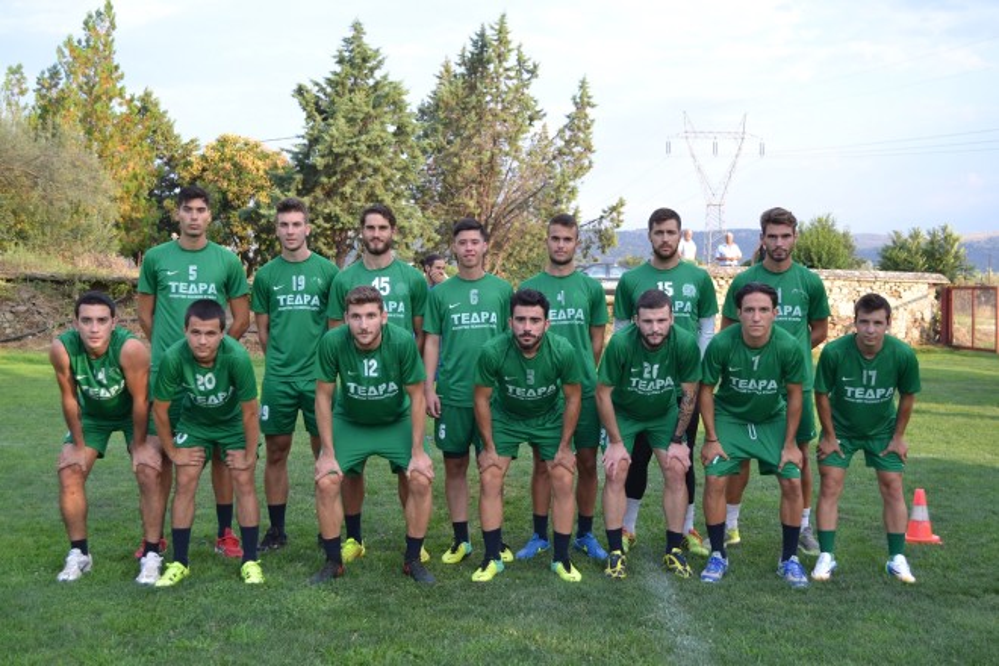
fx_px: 1249
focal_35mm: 45
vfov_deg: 29.9
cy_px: 333
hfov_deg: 43.6
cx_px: 500
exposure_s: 1/500
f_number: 4.5
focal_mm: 30
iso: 560
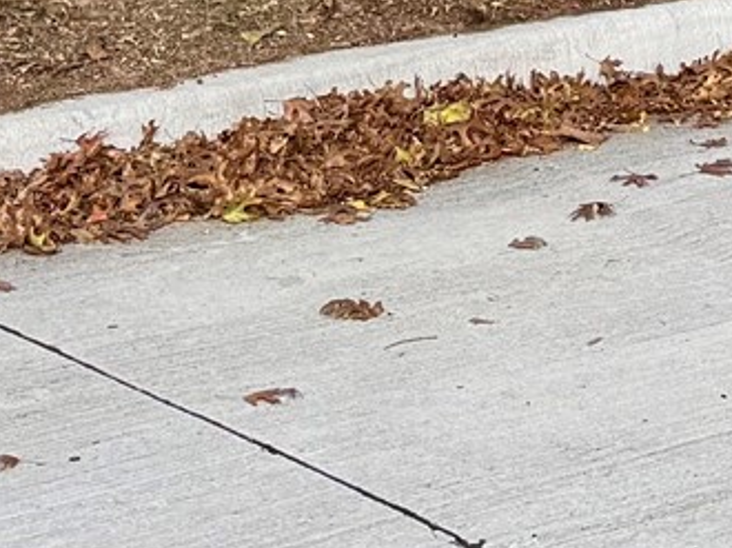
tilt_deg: +1.0
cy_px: -859
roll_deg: +0.5
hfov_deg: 13.0
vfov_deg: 8.8
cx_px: 792
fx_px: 3149
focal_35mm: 149
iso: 80
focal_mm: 6.76
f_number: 1.78
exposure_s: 1/938
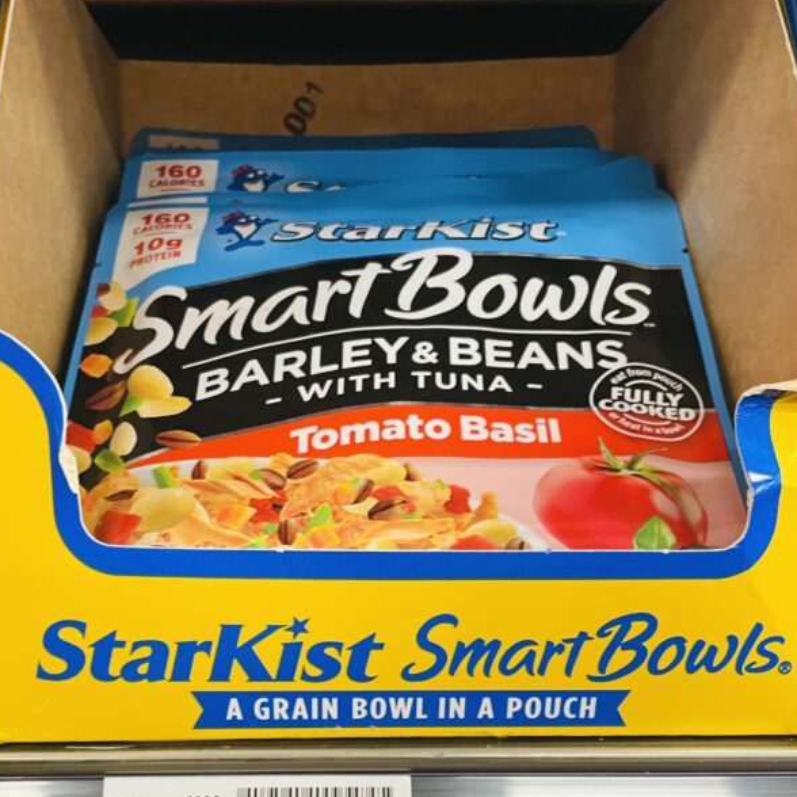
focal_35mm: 40
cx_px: 335
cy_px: 587
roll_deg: +1.1
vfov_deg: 40.8
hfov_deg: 41.7
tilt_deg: -13.2
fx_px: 1042
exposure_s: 1/44
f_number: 1.6
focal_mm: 4.2
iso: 125
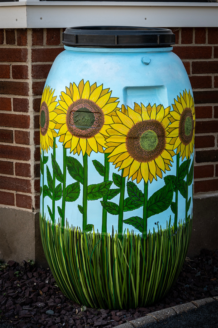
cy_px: 164
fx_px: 318
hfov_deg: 37.9
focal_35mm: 35
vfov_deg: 54.4
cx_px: 109
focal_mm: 35
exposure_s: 1/100
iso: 100
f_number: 5.6
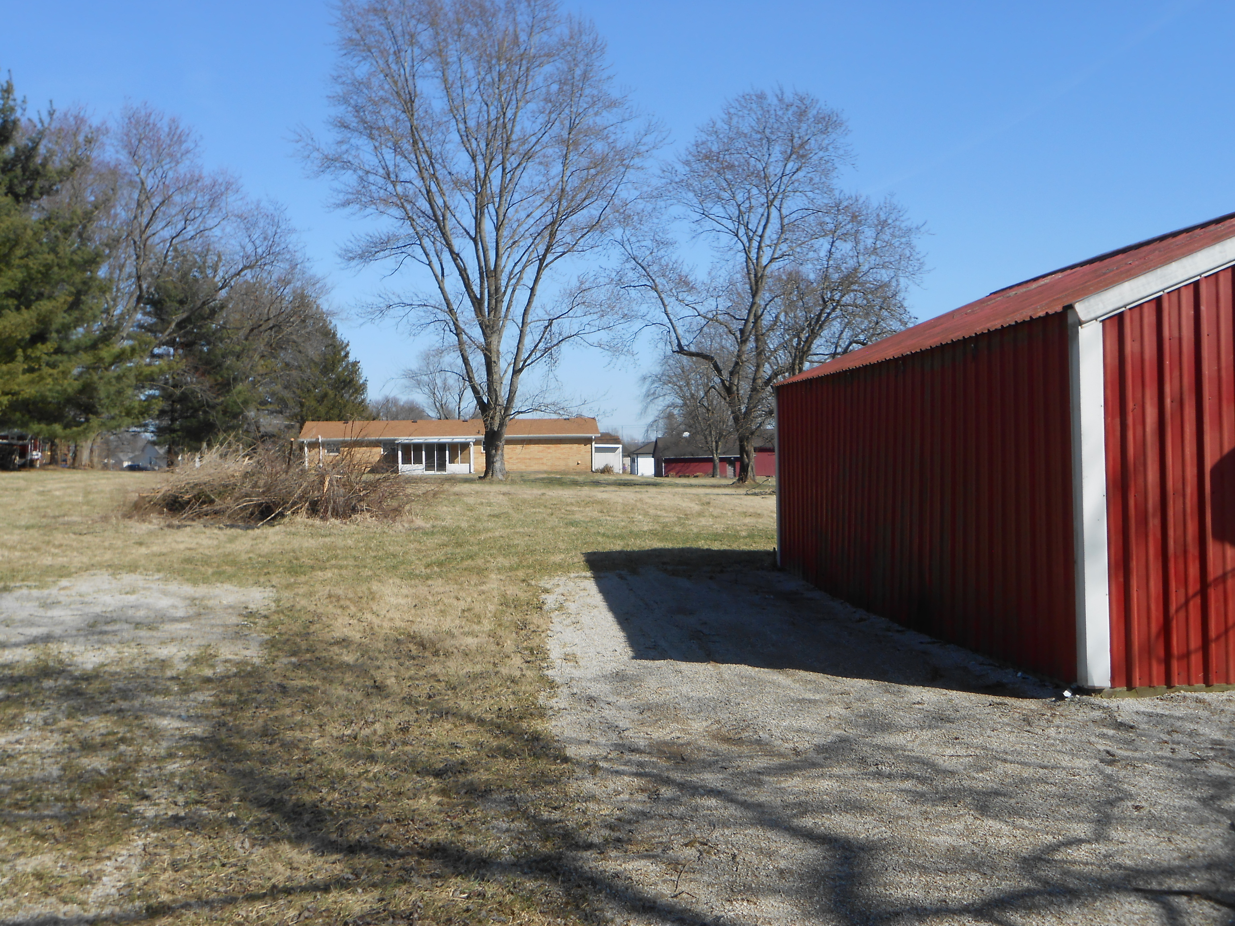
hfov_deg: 49.0
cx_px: 618
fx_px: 1356
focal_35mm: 38
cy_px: 463
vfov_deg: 37.7
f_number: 4.2
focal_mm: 6.8
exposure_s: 1/800
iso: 80
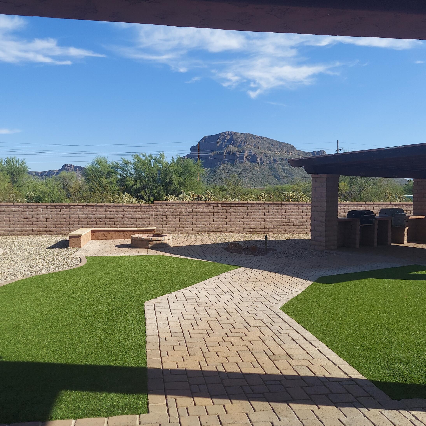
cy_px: 209
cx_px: 192
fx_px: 404
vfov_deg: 55.6
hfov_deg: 55.5
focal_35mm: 29
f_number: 1.8
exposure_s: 1/1552
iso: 50
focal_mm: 5.23
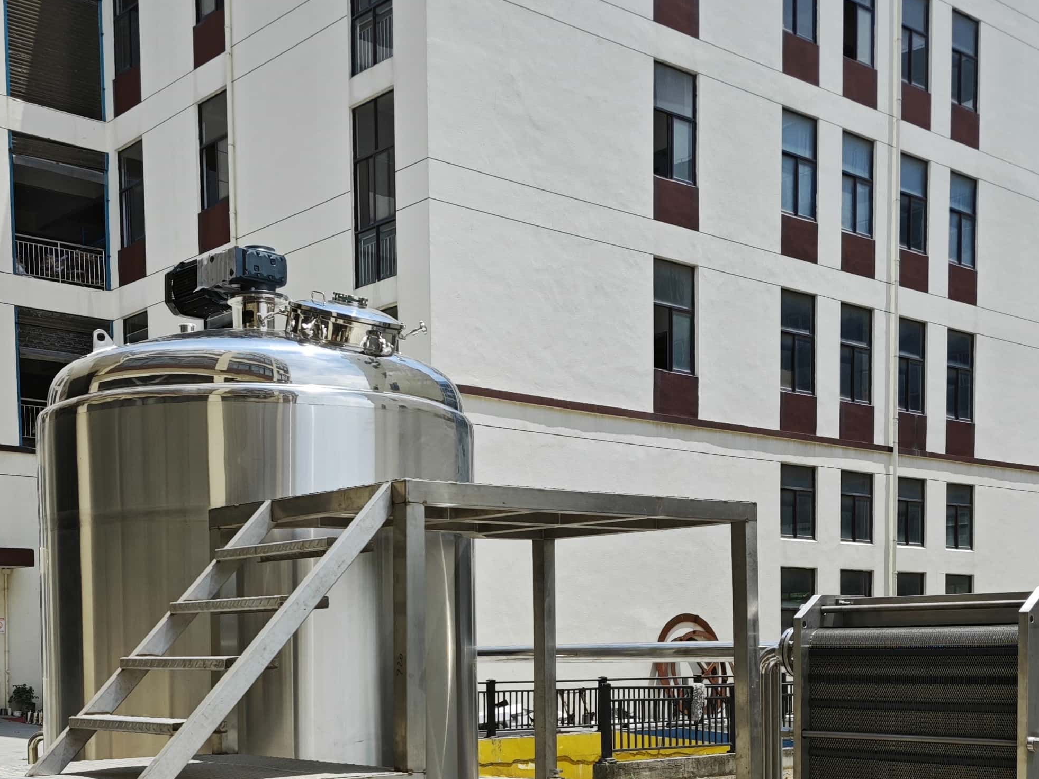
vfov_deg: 28.8
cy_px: 731
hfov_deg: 39.6
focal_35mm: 48
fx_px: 1441
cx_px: 478
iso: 50
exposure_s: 1/1854
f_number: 1.8
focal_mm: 5.43
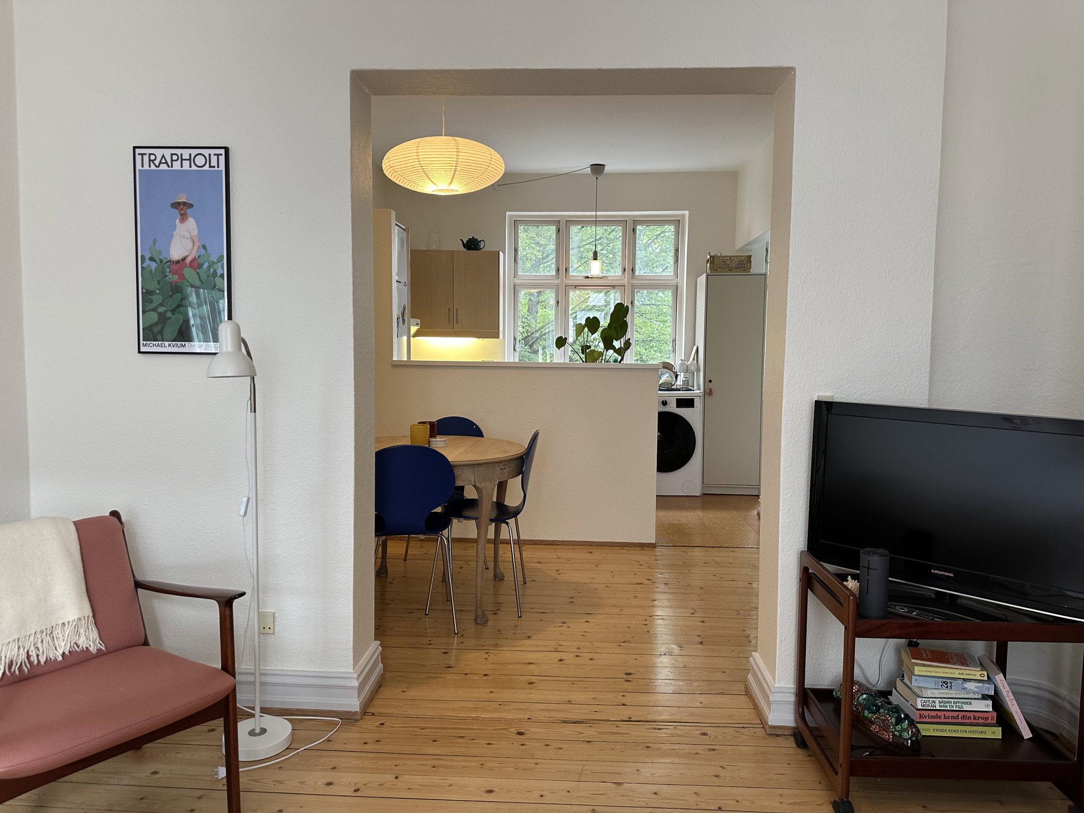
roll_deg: +0.6
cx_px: 542
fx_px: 752
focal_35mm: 24
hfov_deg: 71.6
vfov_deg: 56.8
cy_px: 406
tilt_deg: -3.5
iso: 160
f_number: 1.78
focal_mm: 6.86
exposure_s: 1/100
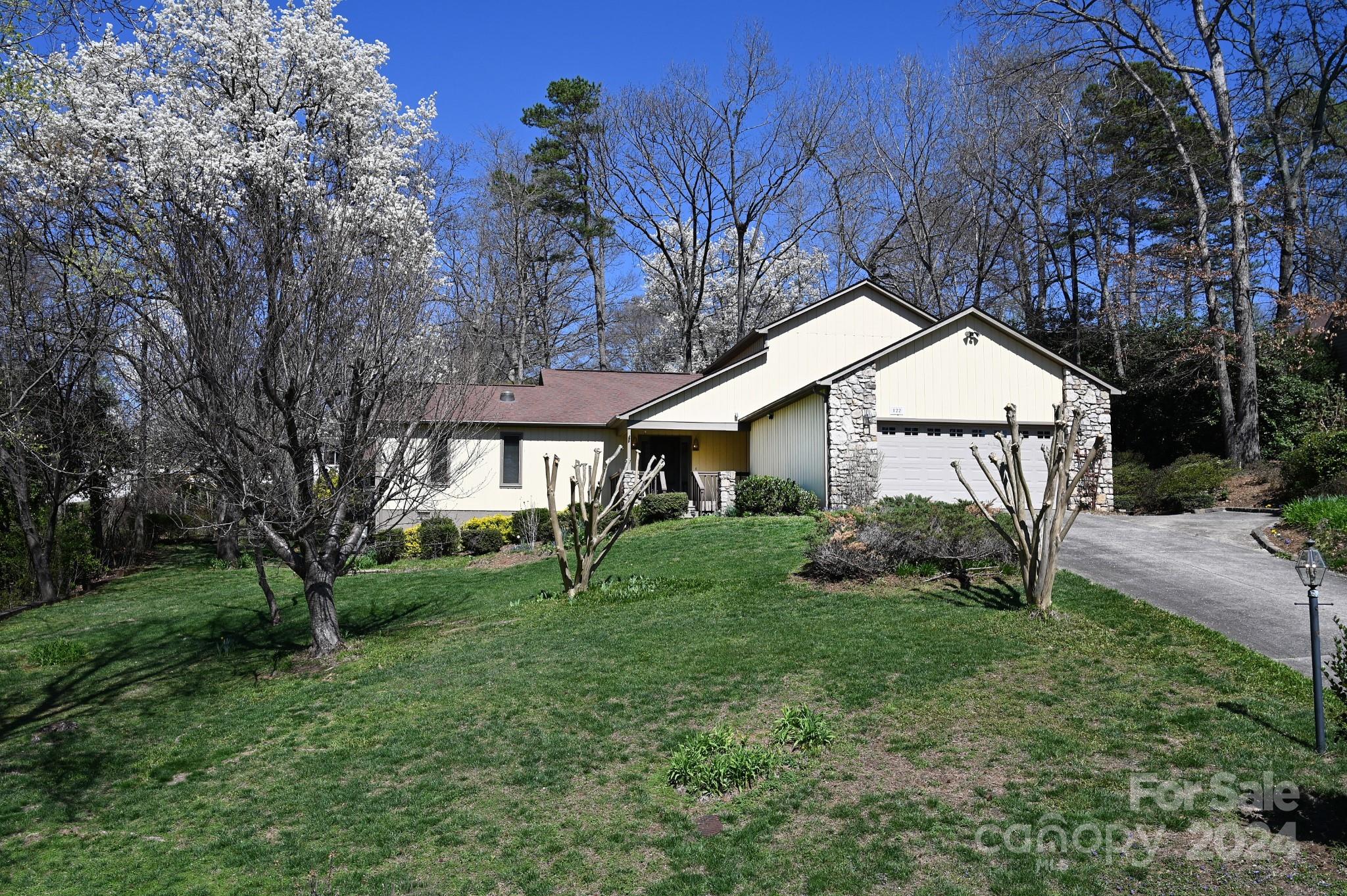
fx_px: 1141
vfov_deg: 42.9
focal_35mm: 30
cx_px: 674
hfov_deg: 61.1
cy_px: 448
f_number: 7.1
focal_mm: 30.5
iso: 100
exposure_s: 1/400
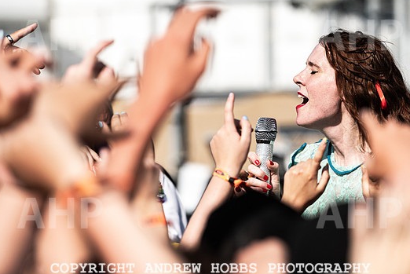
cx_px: 332
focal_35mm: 340
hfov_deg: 6.0
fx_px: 3875
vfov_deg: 4.0
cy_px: 48
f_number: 4
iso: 200
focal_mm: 200
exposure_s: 1/5000
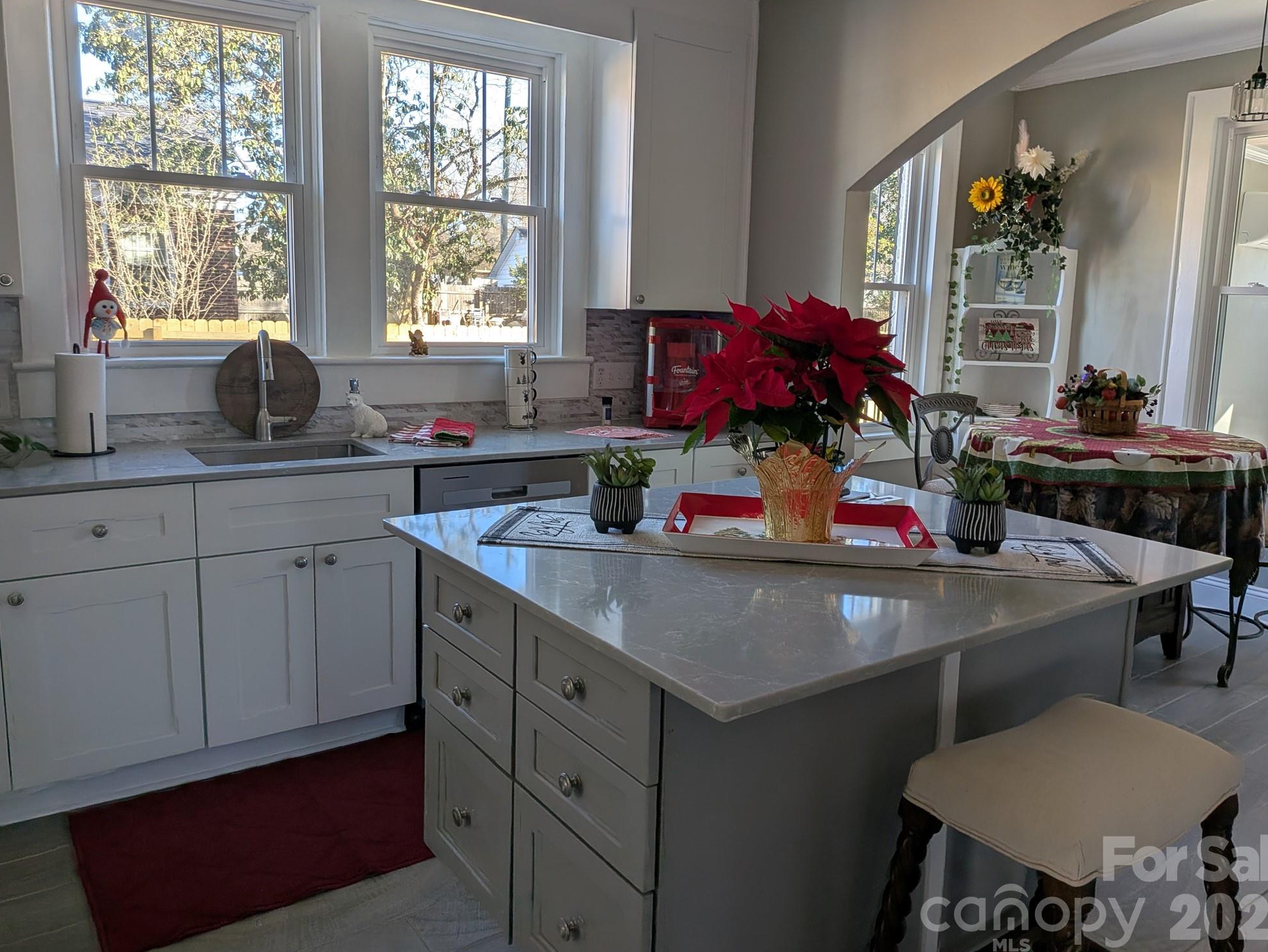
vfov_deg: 54.9
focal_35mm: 25
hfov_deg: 69.4
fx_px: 916
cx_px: 648
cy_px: 467
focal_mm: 4.53
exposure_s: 1/120
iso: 31
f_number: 1.7
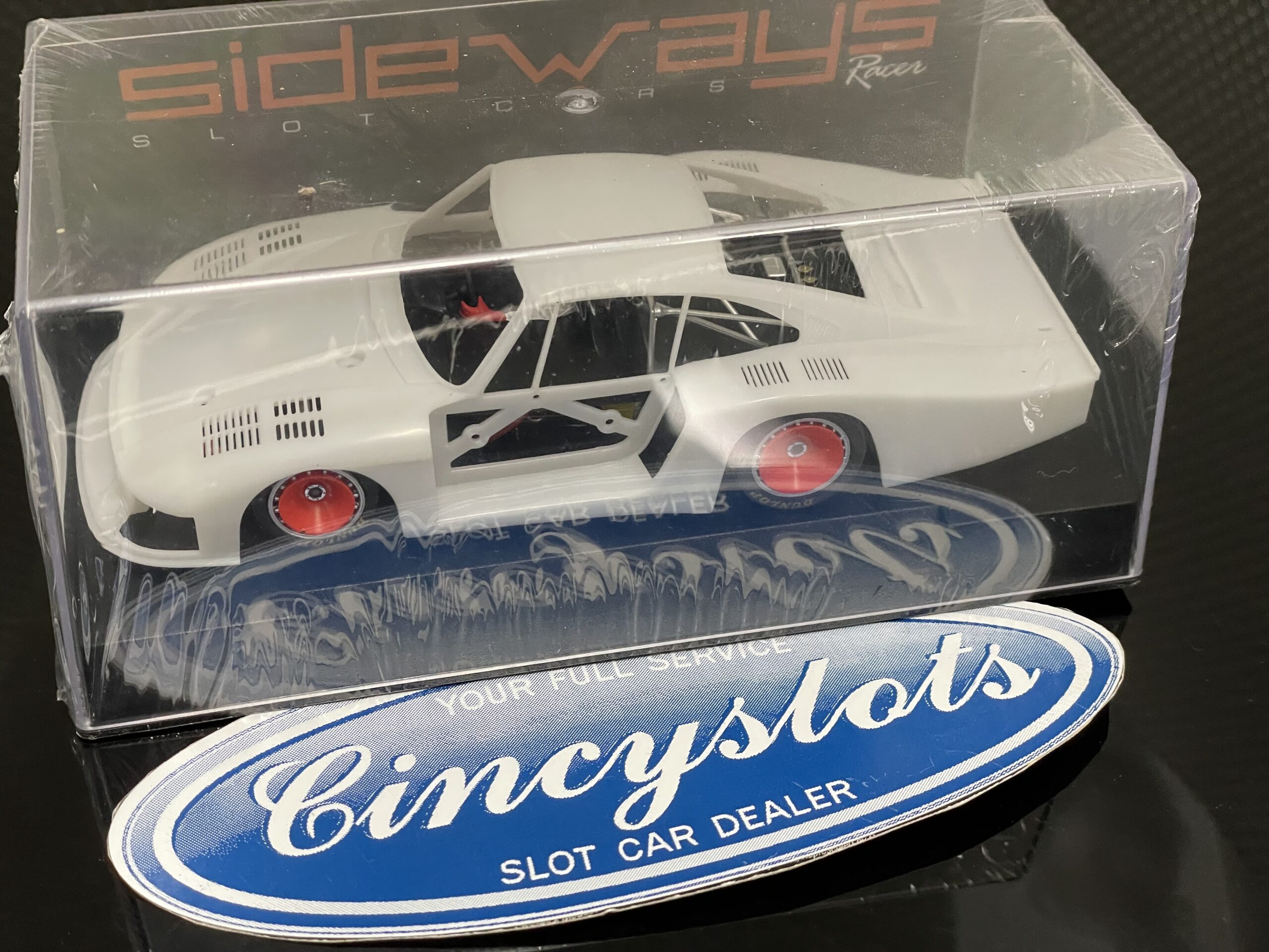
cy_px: 476
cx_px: 634
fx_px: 1906
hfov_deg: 36.8
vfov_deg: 28.0
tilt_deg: -38.8
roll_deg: -1.2
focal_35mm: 52
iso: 400
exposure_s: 1/60
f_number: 2
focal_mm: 6
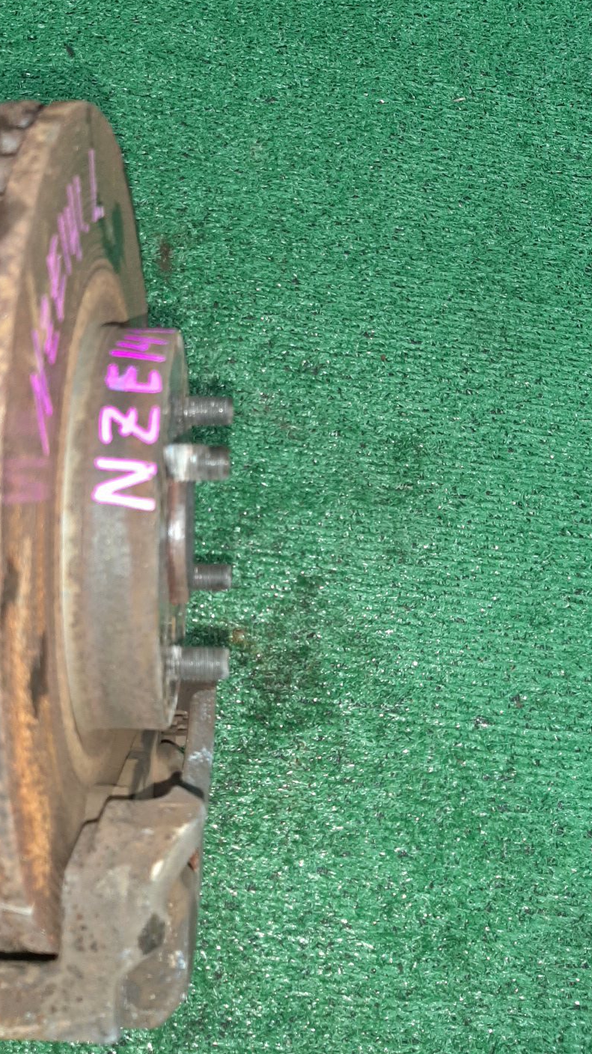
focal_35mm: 29
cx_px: 205
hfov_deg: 39.8
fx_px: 810
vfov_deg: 66.1
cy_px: 519
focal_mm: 3.93
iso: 176
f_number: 1.7
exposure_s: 1/33
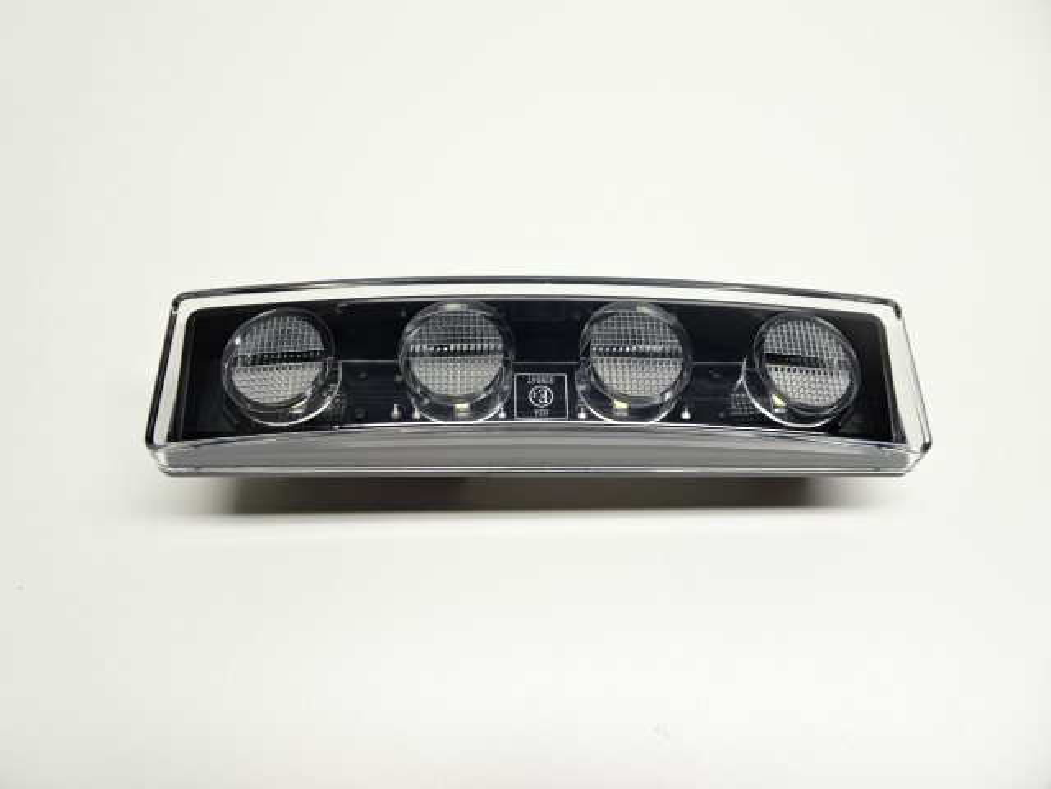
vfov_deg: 56.8
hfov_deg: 71.6
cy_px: 394
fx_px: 729
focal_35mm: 24
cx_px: 526
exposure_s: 1/30
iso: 100
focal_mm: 4.1
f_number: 3.5
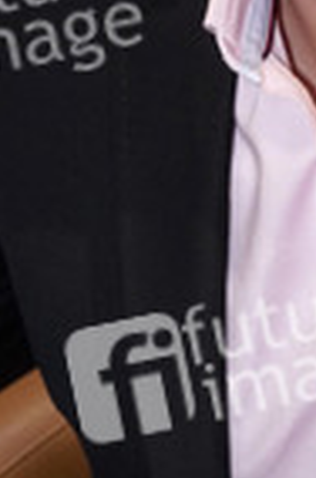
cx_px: 336
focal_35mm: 96
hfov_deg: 13.9
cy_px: -141
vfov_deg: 19.6
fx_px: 1270
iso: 1600
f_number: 4.5
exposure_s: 1/125
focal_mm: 34
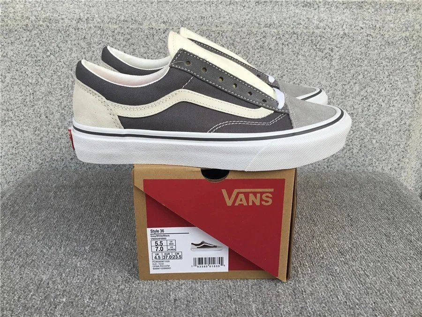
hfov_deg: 58.4
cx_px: 211
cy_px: 158
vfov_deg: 45.4
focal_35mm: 31
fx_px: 378
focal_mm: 3.3
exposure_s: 1/416
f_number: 2.4
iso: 25
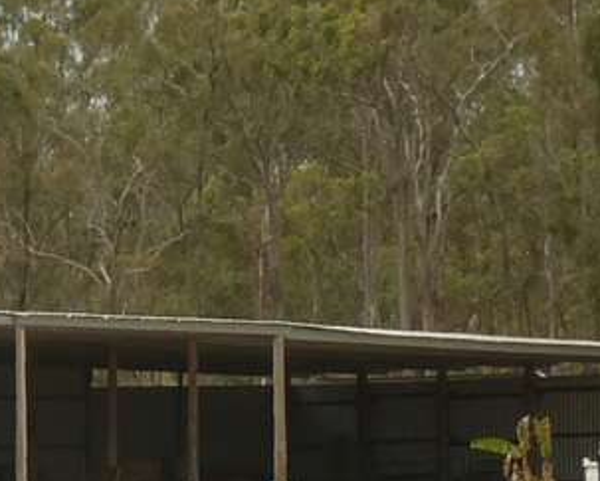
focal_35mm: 556
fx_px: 9883
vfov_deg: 2.8
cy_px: 457
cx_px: -89
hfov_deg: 3.5
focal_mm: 16.1
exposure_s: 1/320
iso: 80
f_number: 4.9
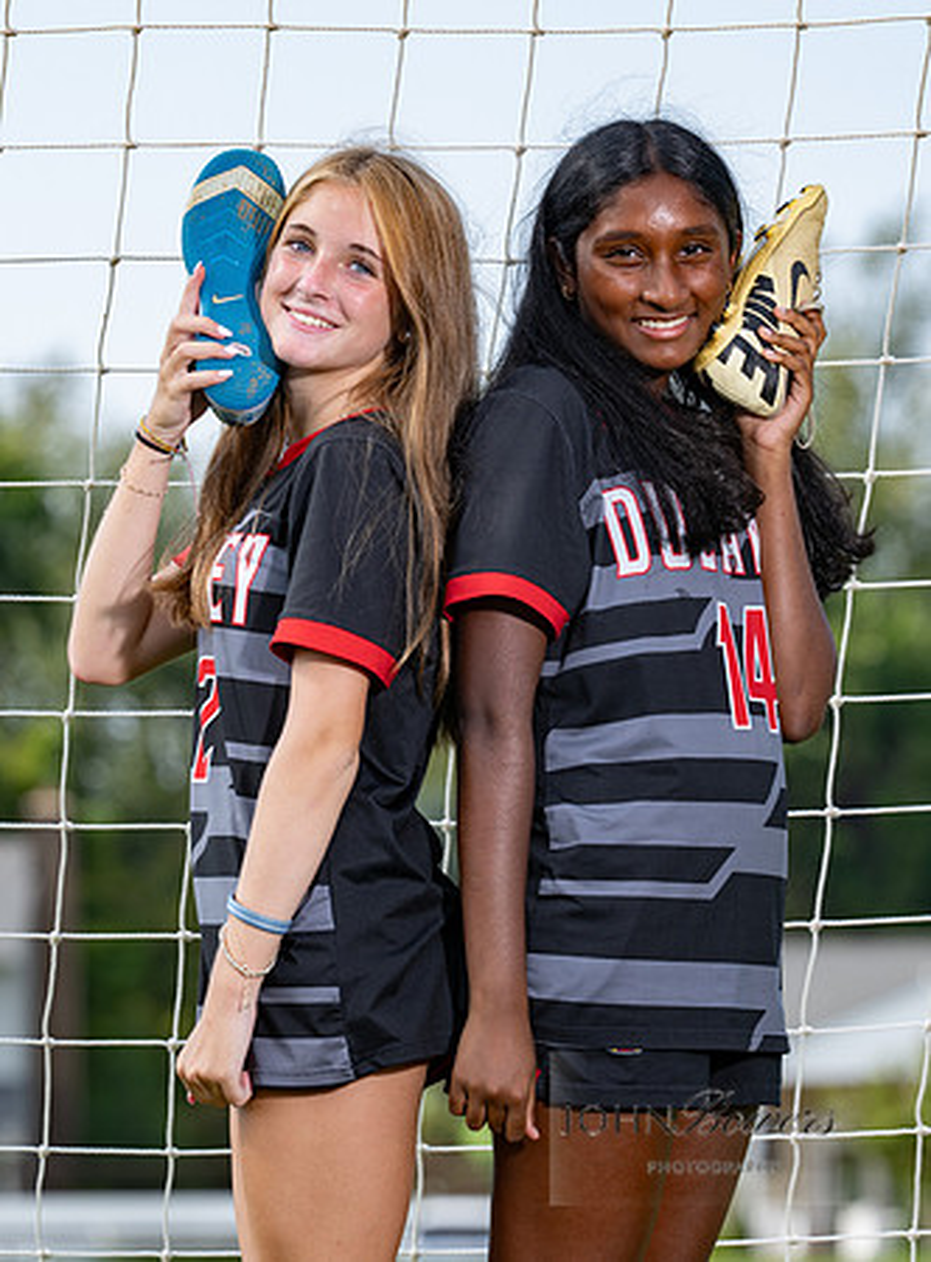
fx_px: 9681
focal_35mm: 267
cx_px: 631
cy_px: 624
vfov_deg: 7.5
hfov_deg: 5.5
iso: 160
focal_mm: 170
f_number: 5.6
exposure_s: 1/400
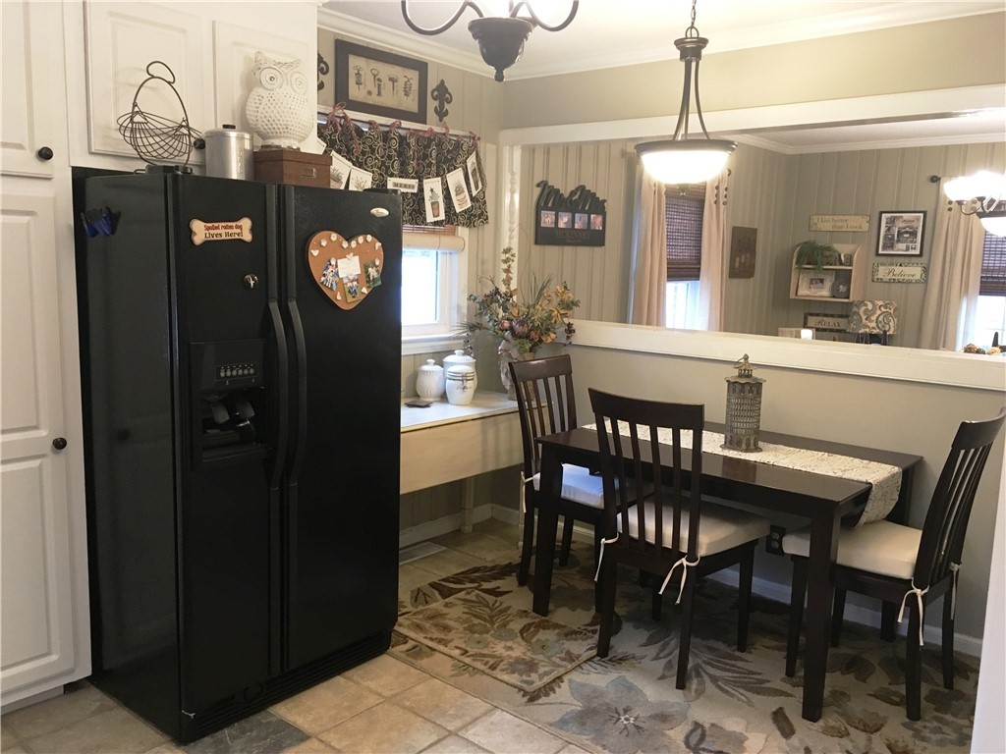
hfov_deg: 61.7
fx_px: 843
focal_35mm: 29
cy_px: 377
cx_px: 503
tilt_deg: -8.1
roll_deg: -1.5
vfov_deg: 48.2
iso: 125
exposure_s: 1/30
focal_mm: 4.15
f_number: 2.2
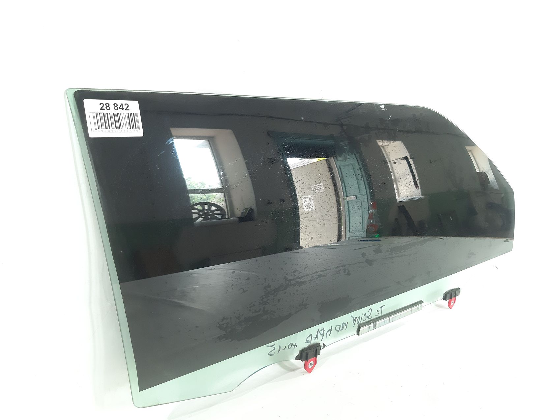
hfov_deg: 65.3
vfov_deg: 51.3
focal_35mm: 27
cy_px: 210
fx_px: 437
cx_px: 280
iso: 250
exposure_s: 1/50
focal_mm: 3.93
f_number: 1.7
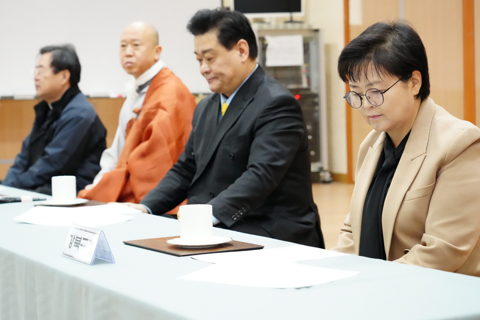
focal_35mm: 76
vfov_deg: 17.9
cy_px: 164
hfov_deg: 26.7
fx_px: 1013
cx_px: 236
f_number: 4.5
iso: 10000
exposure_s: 1/160
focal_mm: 65
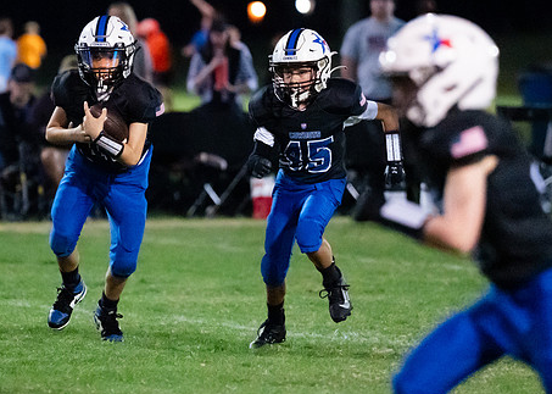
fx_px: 7646
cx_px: 108
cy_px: 121
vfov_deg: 2.9
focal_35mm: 488
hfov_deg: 4.1
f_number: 2.8
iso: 8000
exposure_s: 1/1000
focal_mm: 200
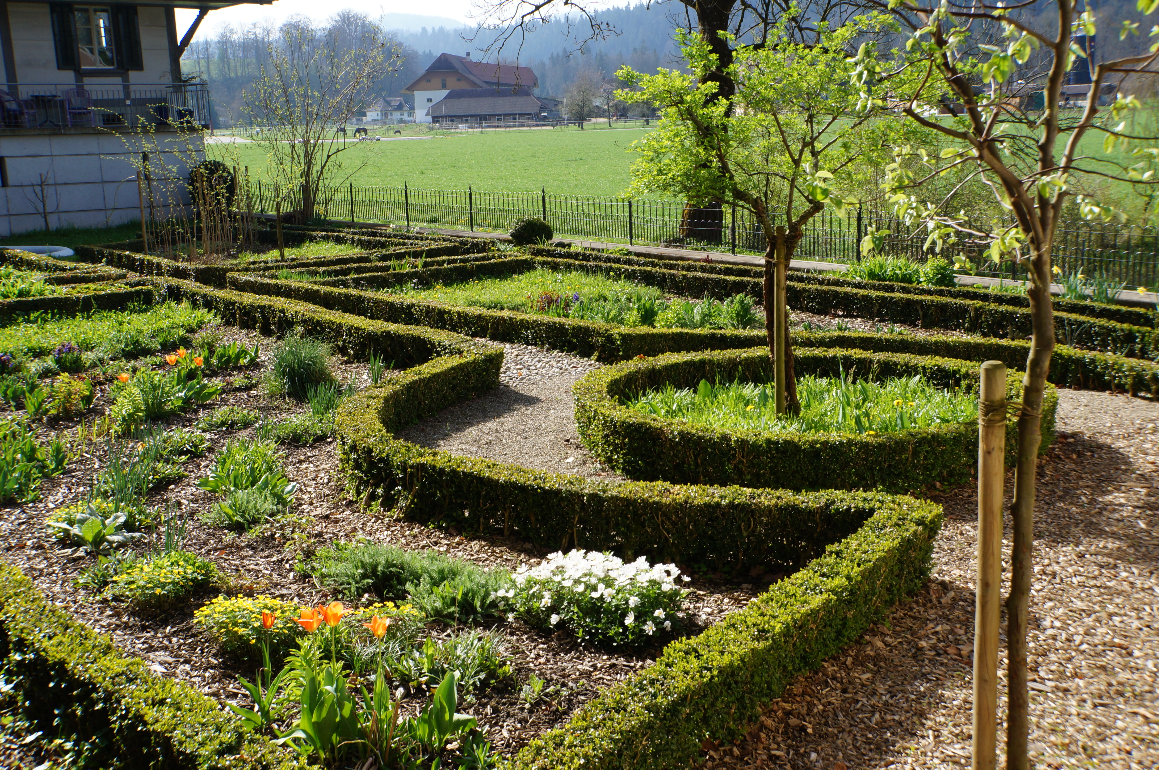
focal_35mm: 40
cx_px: 580
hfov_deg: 48.0
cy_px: 385
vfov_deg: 32.9
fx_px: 1302
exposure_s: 1/100
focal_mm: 27
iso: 200
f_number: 11
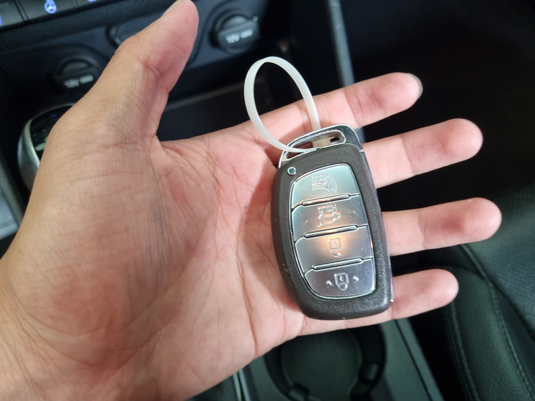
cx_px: 268
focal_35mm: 26
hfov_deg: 67.3
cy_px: 200
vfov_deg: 53.1
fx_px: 402
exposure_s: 1/40
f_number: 1.8
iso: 250
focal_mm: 5.4
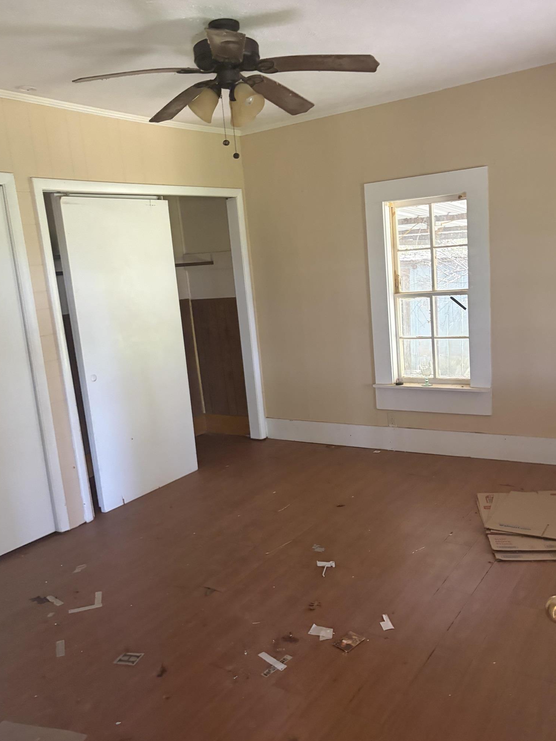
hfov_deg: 46.8
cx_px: 292
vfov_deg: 59.9
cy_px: 401
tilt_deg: -9.7
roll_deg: +3.9
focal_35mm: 30
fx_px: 642
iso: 400
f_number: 1.6
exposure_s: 1/60
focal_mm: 5.96
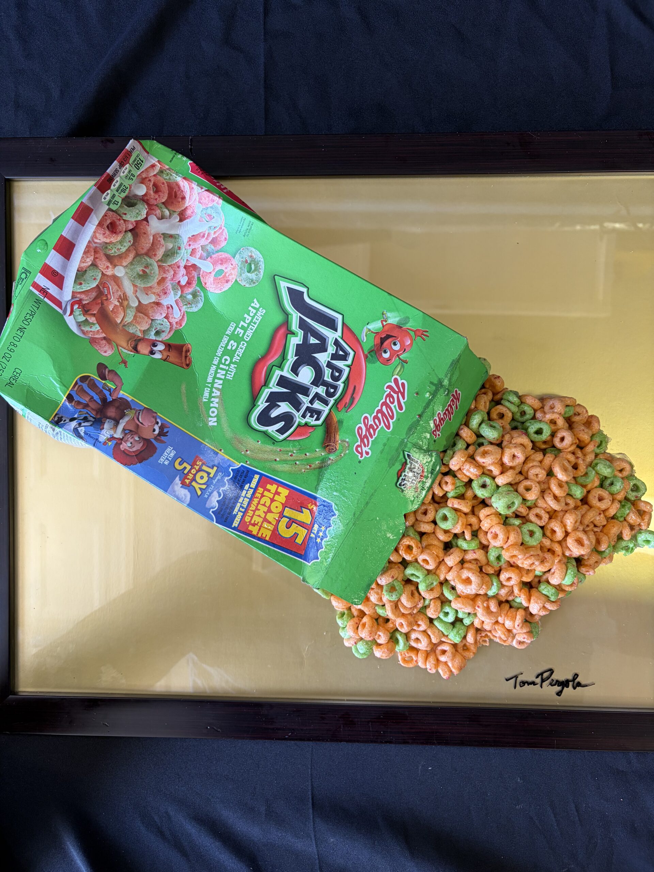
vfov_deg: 67.3
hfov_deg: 53.1
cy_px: 436
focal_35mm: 26
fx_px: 655
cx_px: 327
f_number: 1.6
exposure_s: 1/120
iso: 100
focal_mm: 5.96
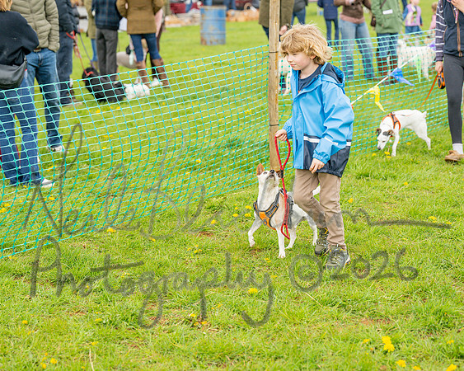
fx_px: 1330
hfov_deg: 19.8
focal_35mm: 97
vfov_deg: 15.9
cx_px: 234
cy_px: 186
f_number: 4
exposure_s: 1/1600
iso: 400
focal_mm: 86
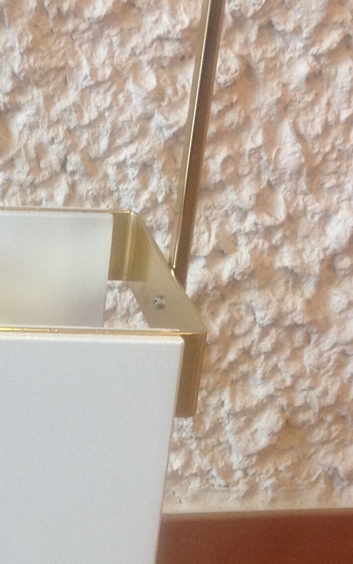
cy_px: 424
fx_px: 1293
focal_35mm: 84
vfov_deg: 24.4
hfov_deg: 15.3
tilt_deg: -25.3
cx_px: 10
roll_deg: -2.3
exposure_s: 1/17
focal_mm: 4.28
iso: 125
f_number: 2.4
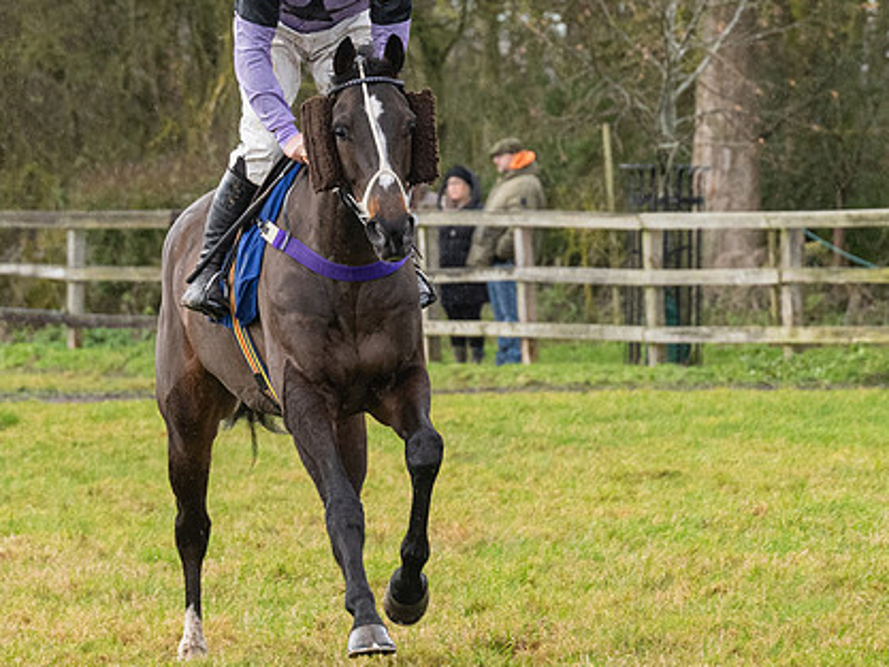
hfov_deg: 5.1
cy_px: 244
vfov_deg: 3.8
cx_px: 348
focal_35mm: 390
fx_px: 10019
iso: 800
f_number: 5
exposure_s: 1/500
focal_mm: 120
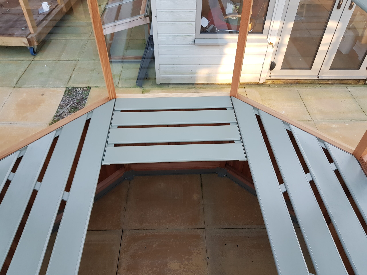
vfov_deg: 53.1
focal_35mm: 26
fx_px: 276
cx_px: 184
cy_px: 138
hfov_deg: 67.3
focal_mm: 4.2
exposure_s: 1/100
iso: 64
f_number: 1.7
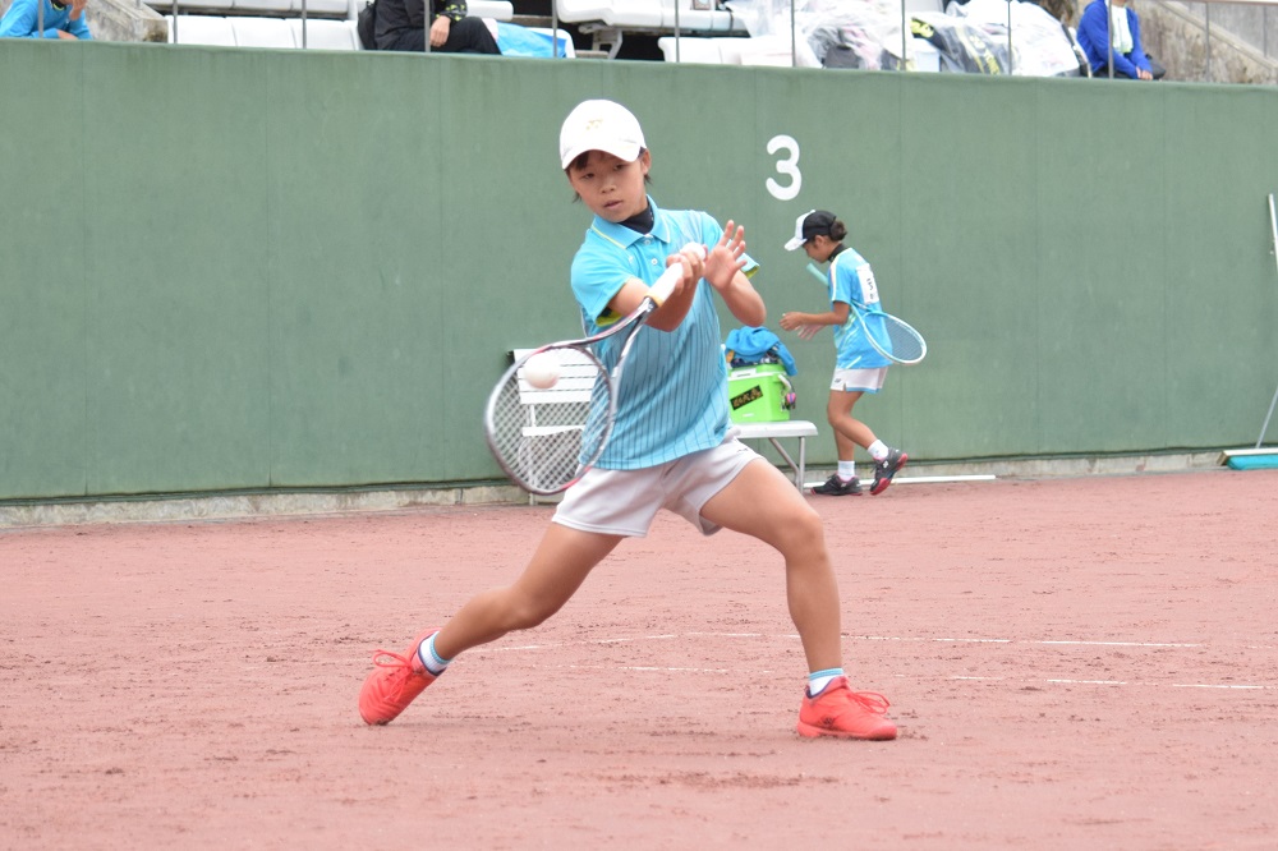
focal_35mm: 108
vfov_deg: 12.7
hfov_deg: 18.9
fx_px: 3833
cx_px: 639
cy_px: 426
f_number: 4.5
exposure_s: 1/1250
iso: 1250
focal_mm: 72
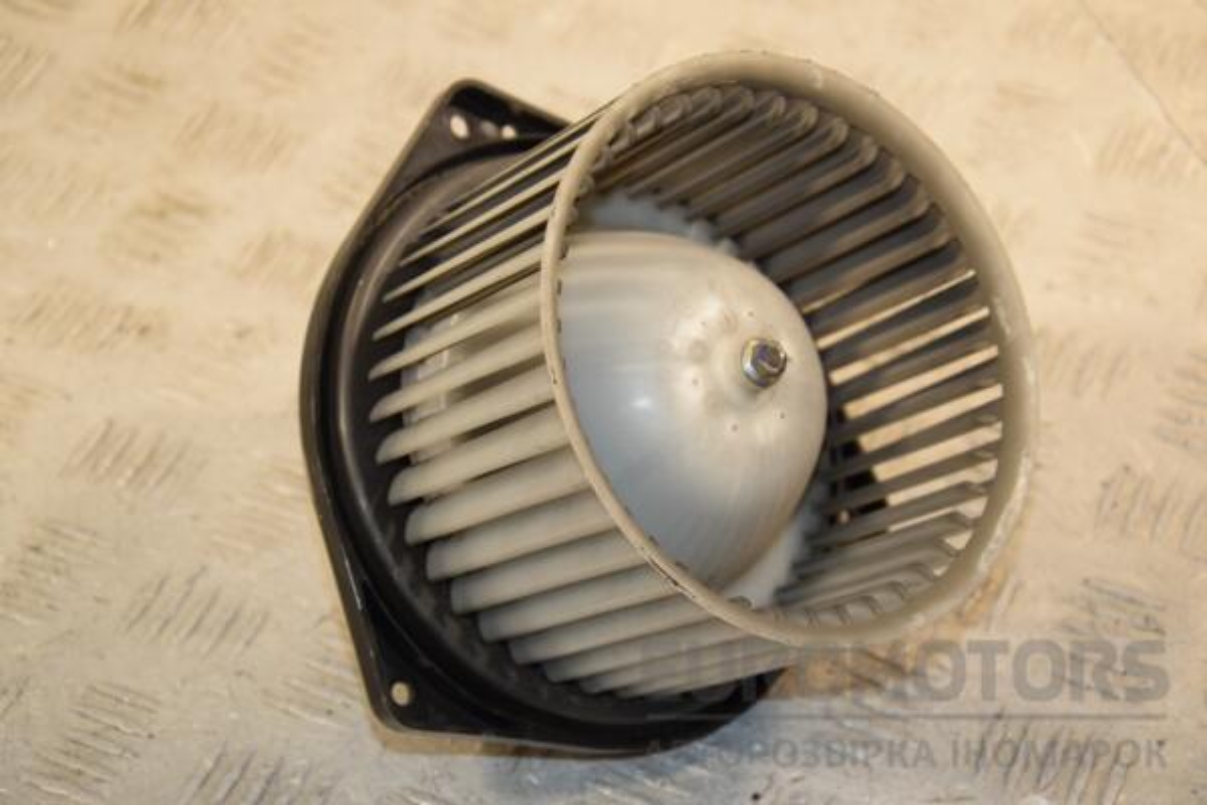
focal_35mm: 93
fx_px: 3118
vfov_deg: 14.7
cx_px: 604
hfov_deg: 21.9
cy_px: 402
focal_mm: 62
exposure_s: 1/200
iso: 800
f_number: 6.3
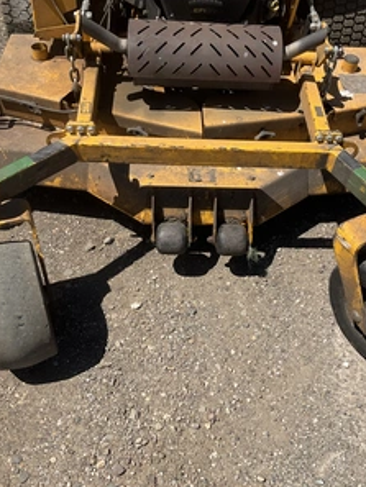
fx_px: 549
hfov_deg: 36.7
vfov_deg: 47.8
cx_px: 217
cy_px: 244
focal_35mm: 39
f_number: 1.8
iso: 25
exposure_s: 1/2058
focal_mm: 3
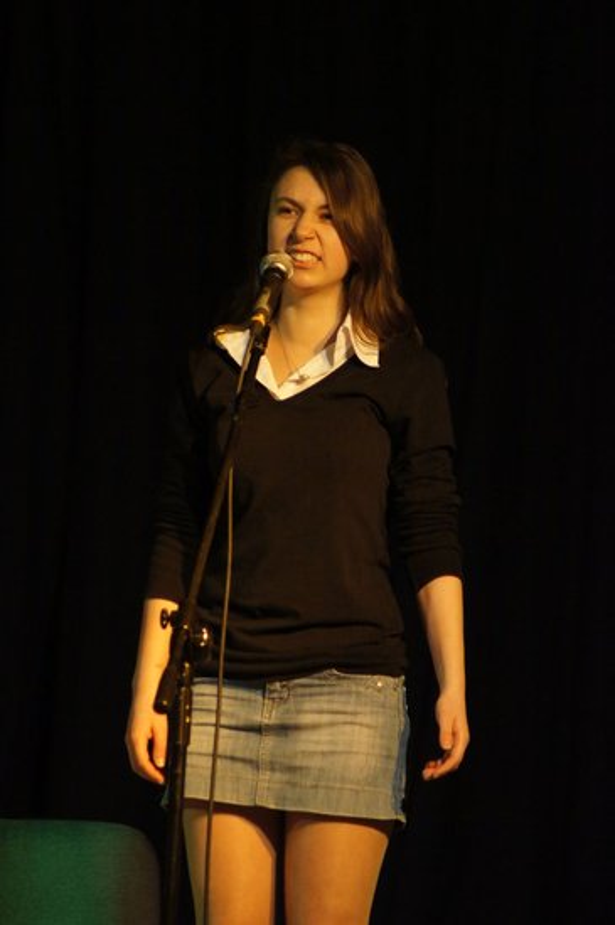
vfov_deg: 4.6
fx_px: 11552
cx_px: 308
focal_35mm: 450
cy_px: 462
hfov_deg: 3.0
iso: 3200
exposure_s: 1/80
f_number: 5.6
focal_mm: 300
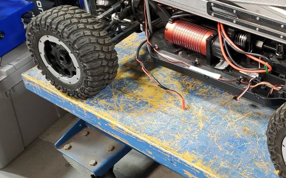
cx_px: 258
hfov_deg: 37.6
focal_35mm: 50
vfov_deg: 25.5
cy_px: 45
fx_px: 390
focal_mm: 4.3
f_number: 1.5
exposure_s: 1/60
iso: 75
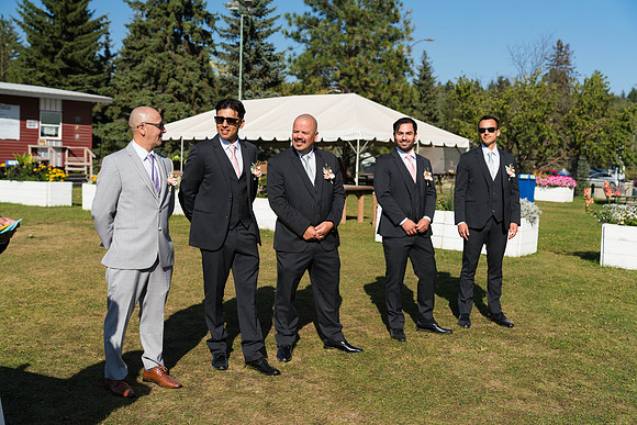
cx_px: 318
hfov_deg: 45.4
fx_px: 761
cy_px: 212
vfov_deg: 31.2
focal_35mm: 43
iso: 250
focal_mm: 43
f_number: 4
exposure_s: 1/2500
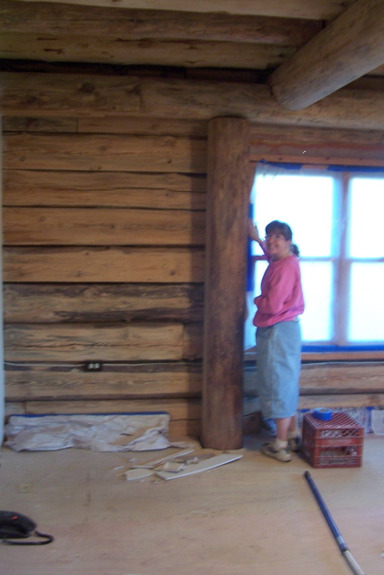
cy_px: 289
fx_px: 639
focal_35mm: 40
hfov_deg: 33.4
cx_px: 174
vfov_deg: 48.4
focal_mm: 6.3
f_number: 2.8
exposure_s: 1/8
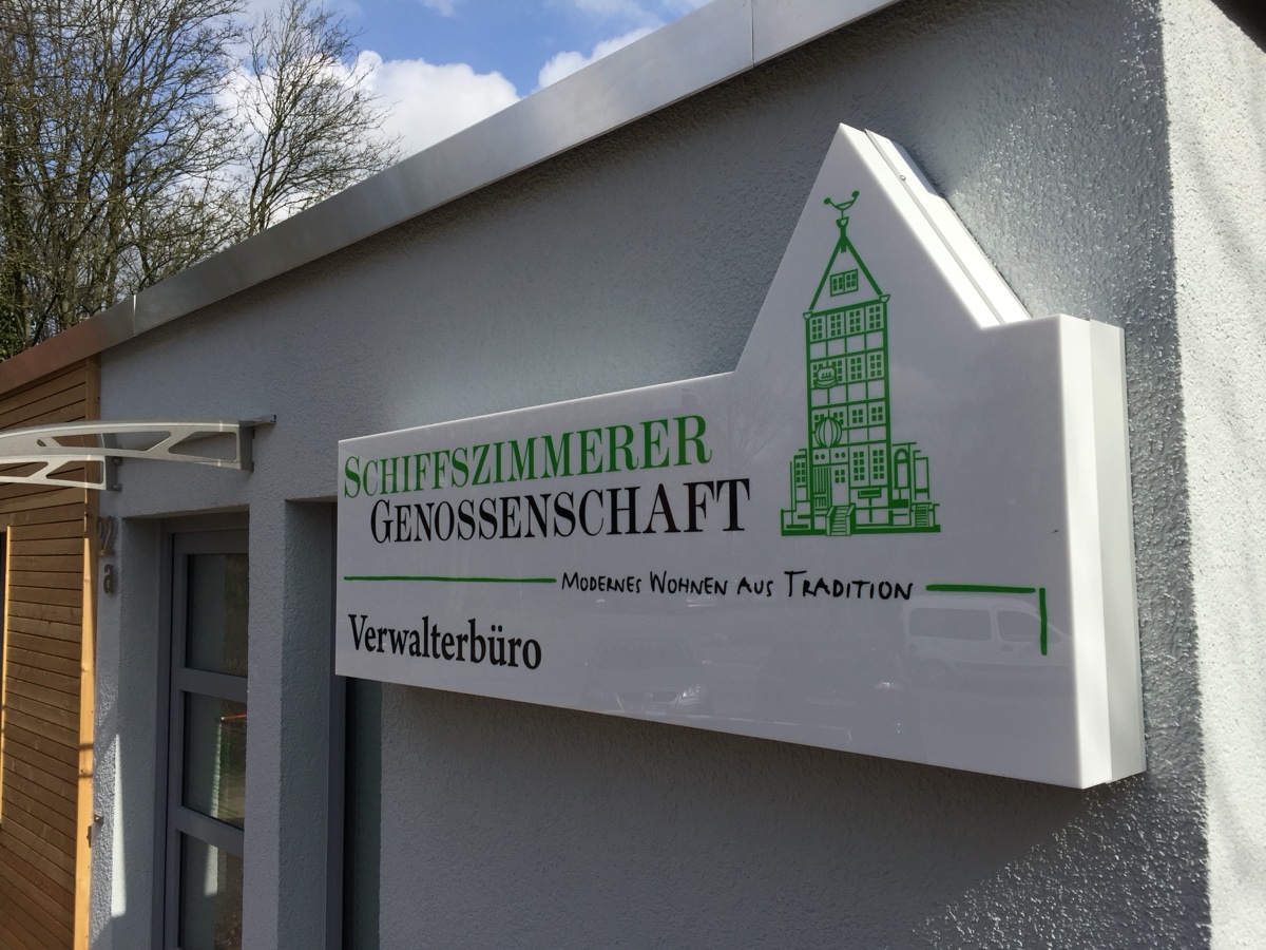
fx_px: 1061
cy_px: 475
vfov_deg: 48.2
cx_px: 633
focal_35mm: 29
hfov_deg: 61.7
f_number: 2.2
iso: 32
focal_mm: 4.15
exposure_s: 1/2475
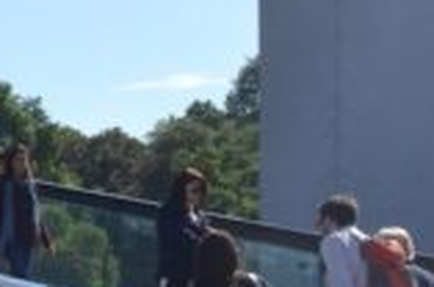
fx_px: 1660
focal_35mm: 138
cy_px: 389
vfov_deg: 9.7
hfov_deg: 12.4
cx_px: -528
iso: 1600
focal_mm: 18
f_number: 16
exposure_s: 1/1000
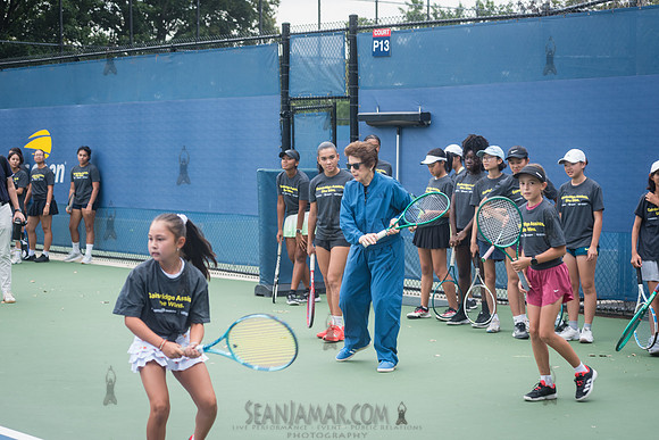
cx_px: 330
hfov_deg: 24.7
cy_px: 220
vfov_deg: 16.6
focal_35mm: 82
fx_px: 1506
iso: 200
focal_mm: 80
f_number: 4.5
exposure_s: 1/200
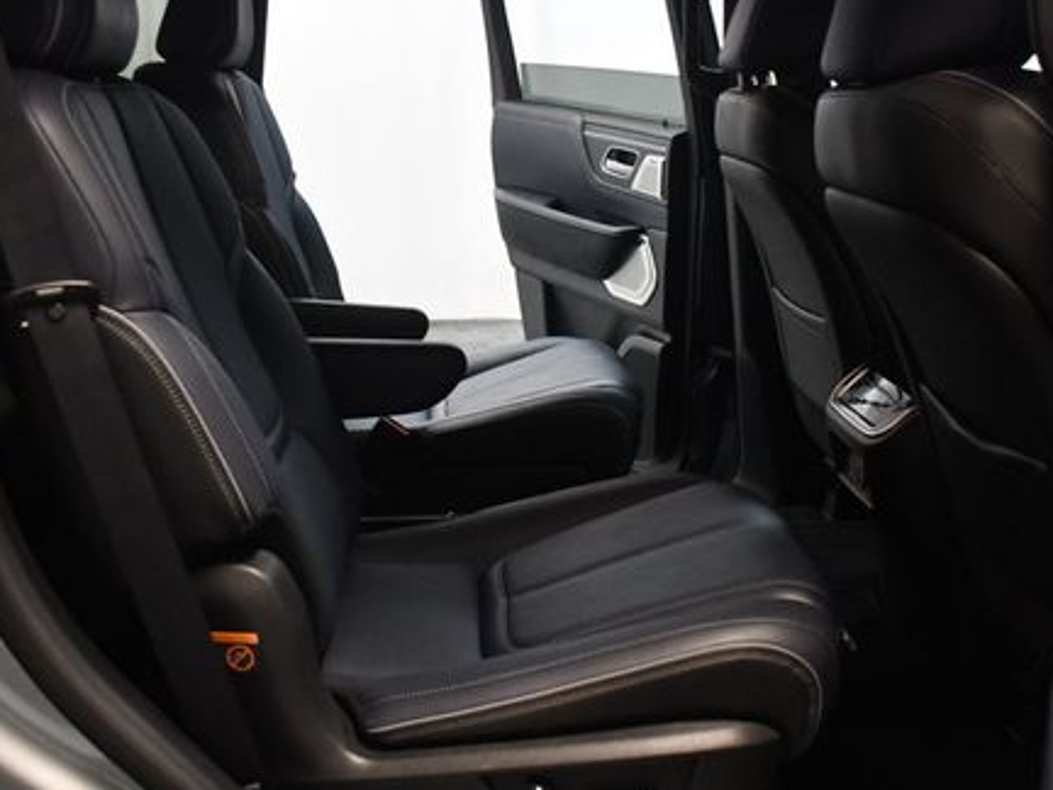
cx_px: 536
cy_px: 371
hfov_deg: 40.4
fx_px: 1430
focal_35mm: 47
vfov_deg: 30.9
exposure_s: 1/100
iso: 3200
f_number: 3.5
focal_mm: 22
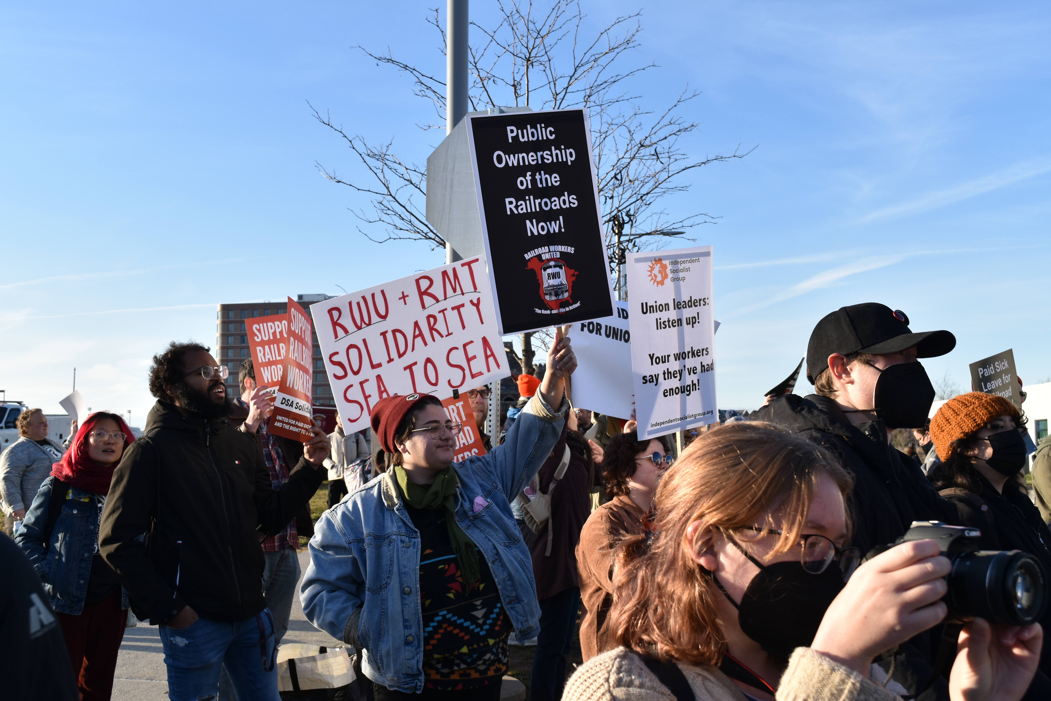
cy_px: 350
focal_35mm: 39
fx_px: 1138
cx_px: 526
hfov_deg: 49.6
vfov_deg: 34.2
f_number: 9
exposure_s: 1/320
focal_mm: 26
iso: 200
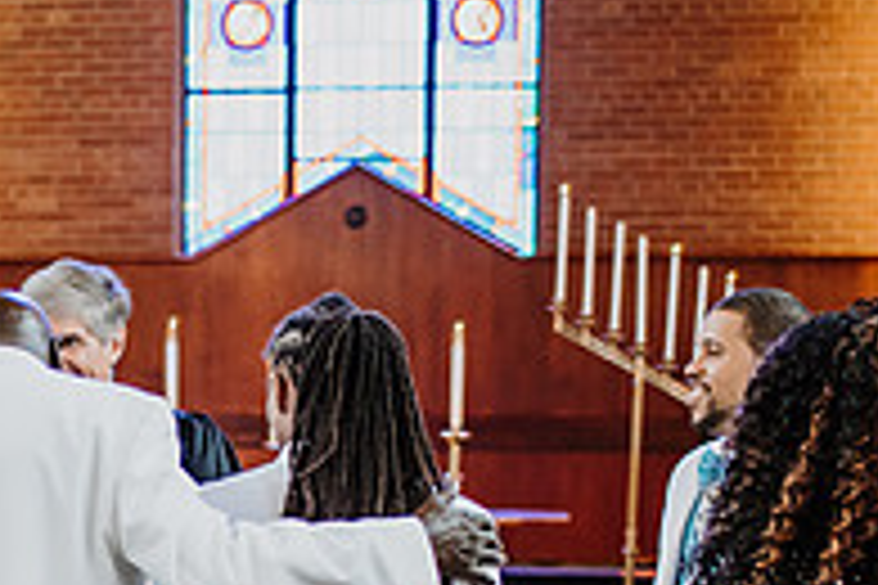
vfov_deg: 12.1
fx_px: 2707
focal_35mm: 111
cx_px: -65
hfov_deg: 17.8
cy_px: 708
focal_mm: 35
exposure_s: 1/640
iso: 1800
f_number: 2.2
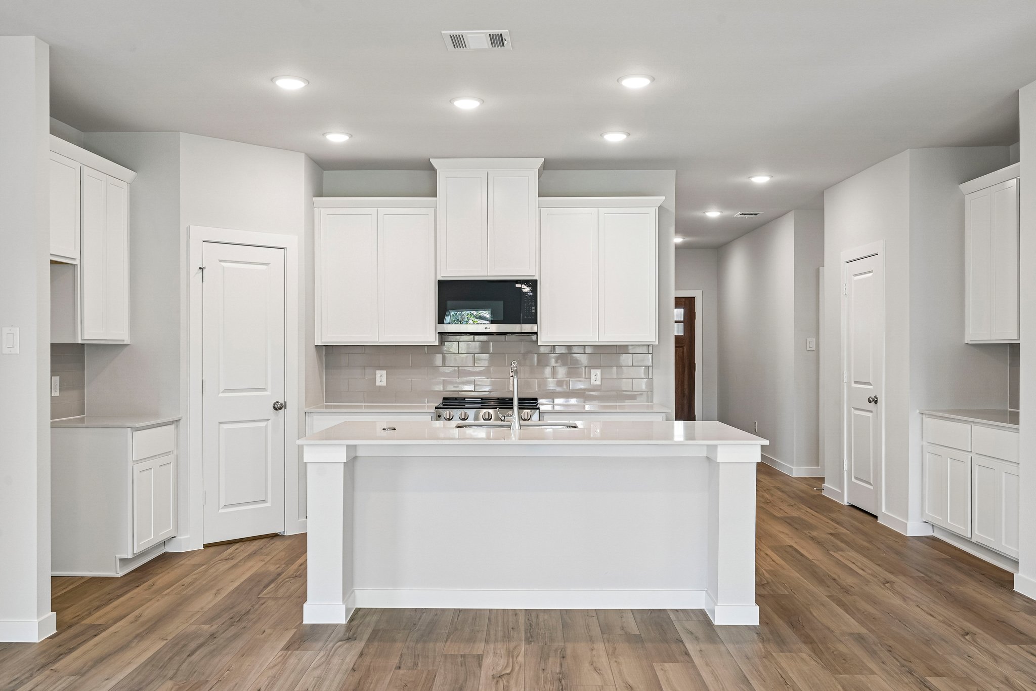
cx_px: 518
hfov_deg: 61.9
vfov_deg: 43.6
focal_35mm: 30
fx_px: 863
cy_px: 346
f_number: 8
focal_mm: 30
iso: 400
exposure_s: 1/30
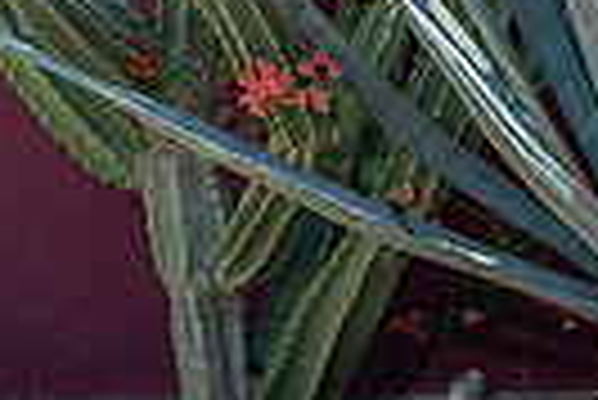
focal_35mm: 231
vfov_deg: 5.8
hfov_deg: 8.5
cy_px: -380
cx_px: 1142
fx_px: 3841
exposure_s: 1/200
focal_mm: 52
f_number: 7.1
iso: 125
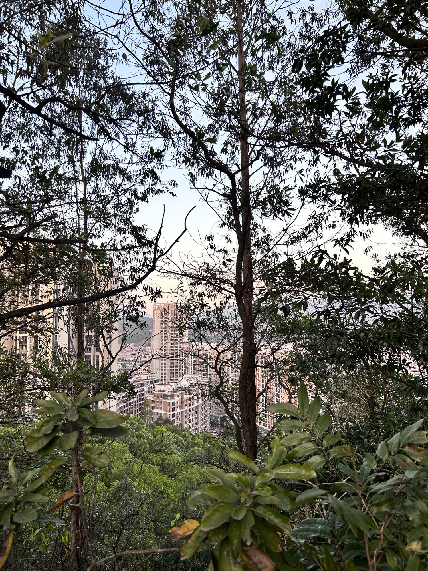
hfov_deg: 53.1
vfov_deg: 67.3
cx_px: 214
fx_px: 429
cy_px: 286
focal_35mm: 26
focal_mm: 5.7
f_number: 1.5
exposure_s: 1/328
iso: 50
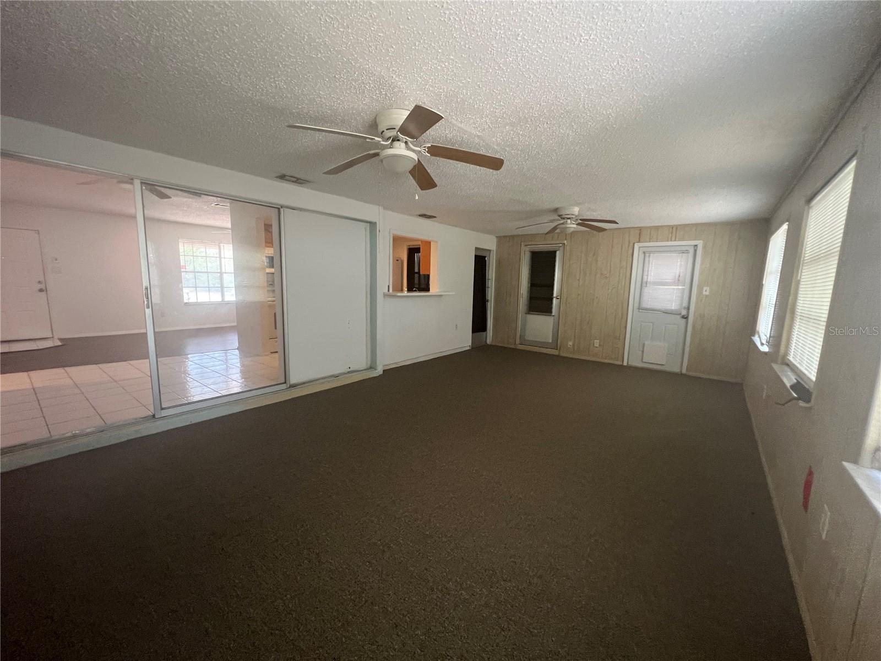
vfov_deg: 89.9
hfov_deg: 106.2
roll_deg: -1.8
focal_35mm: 13
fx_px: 331
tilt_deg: -6.4
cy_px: 330
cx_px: 440
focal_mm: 1.57
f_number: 1.8
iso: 320
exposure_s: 1/60
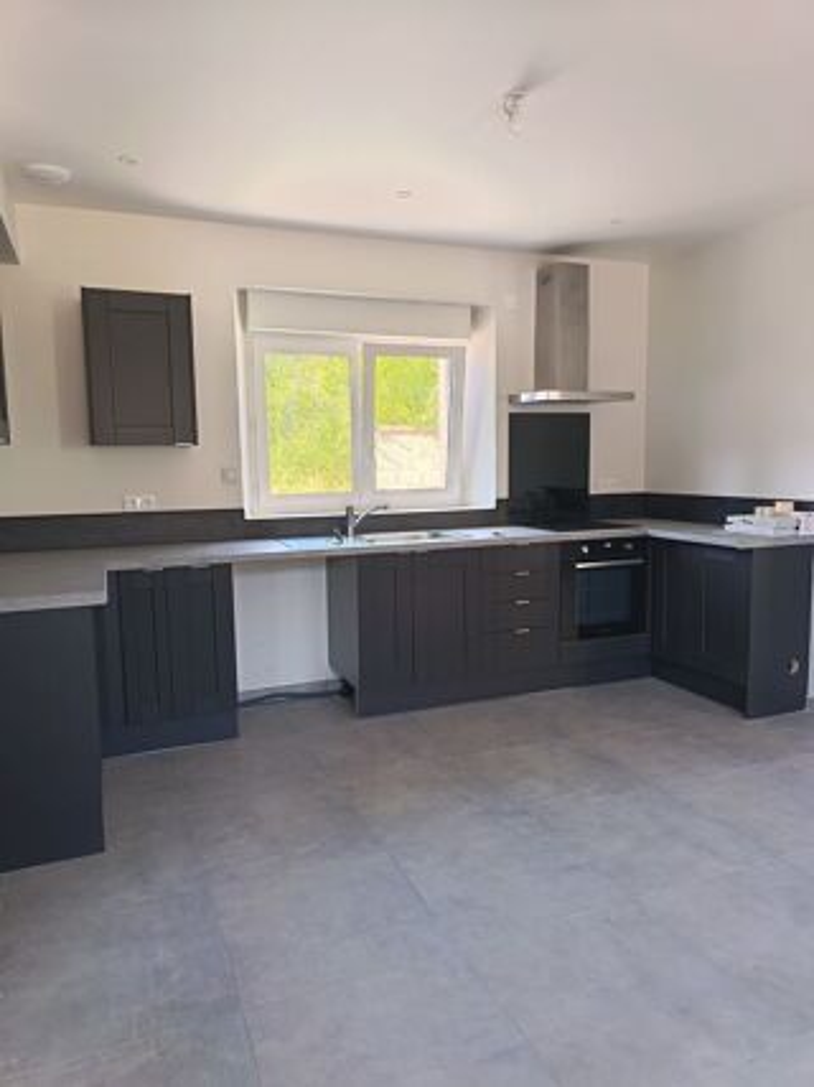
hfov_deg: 56.8
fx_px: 753
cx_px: 407
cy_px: 544
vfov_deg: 71.6
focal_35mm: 24
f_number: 1.75
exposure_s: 1/50
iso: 518
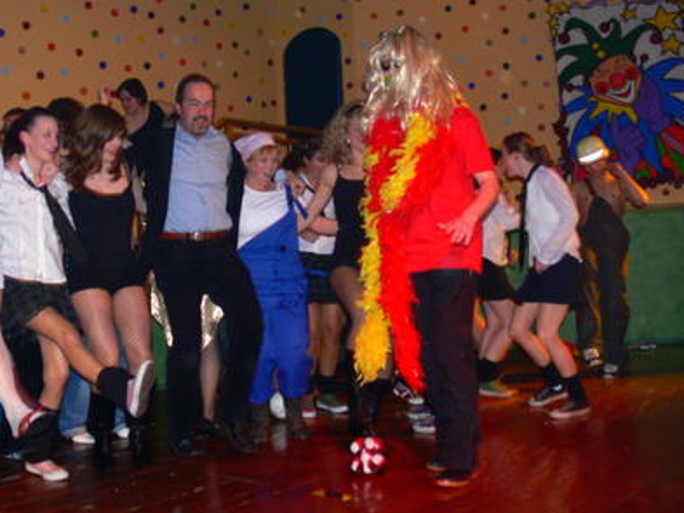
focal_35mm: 42
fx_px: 830
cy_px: 223
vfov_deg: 34.3
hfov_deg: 44.7
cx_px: 301
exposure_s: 1/30
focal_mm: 7.4
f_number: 2.8
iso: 100
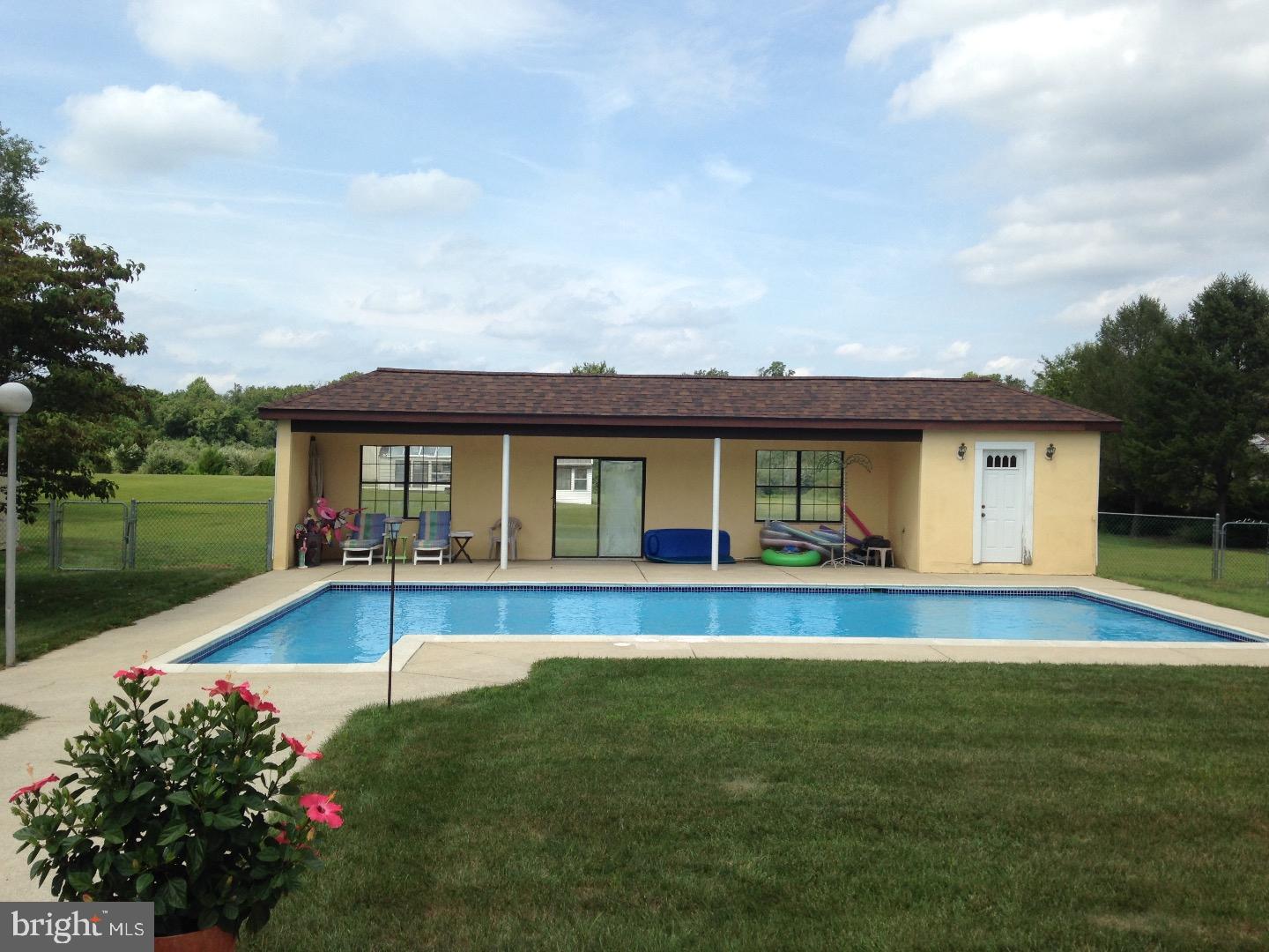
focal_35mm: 33
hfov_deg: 55.4
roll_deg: -1.3
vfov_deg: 42.9
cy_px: 476
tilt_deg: -1.3
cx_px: 634
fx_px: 1210
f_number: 2.4
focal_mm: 4.12
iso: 50
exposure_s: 1/1466
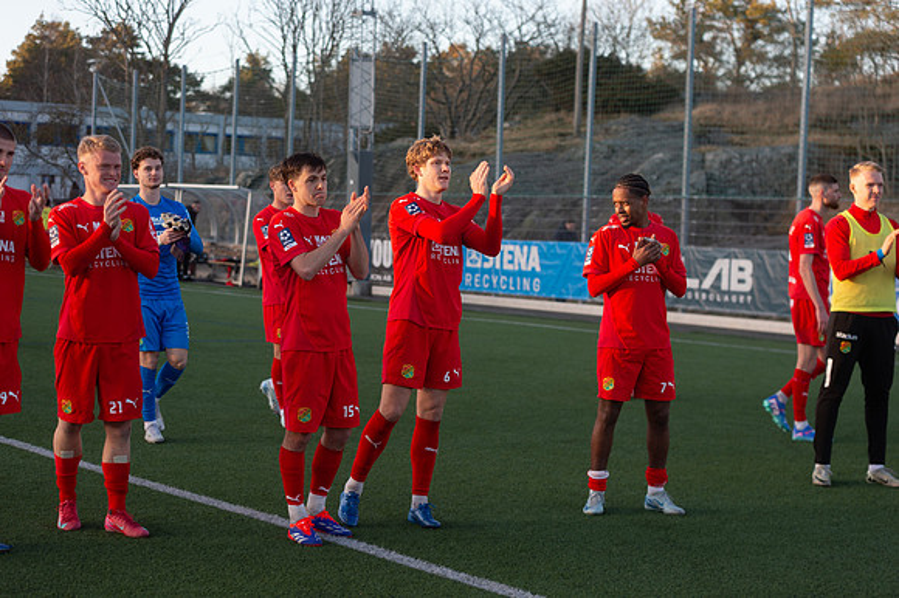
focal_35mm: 73
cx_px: 450
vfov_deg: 18.7
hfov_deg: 27.8
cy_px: 299
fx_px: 1819
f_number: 4
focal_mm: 70
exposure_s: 1/800
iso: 500
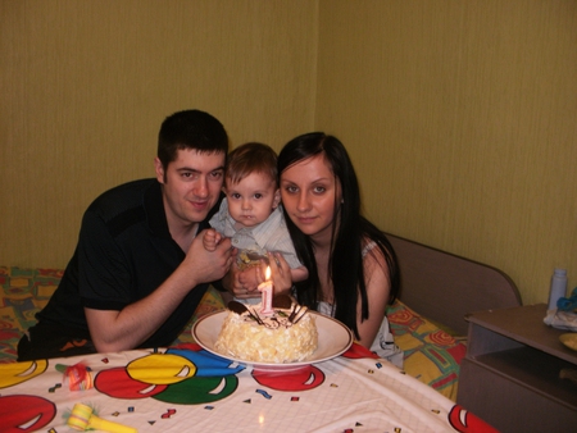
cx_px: 288
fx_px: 600
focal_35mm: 36
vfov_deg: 39.7
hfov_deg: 51.3
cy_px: 216
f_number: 3.5
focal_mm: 6.3
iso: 125
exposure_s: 1/30
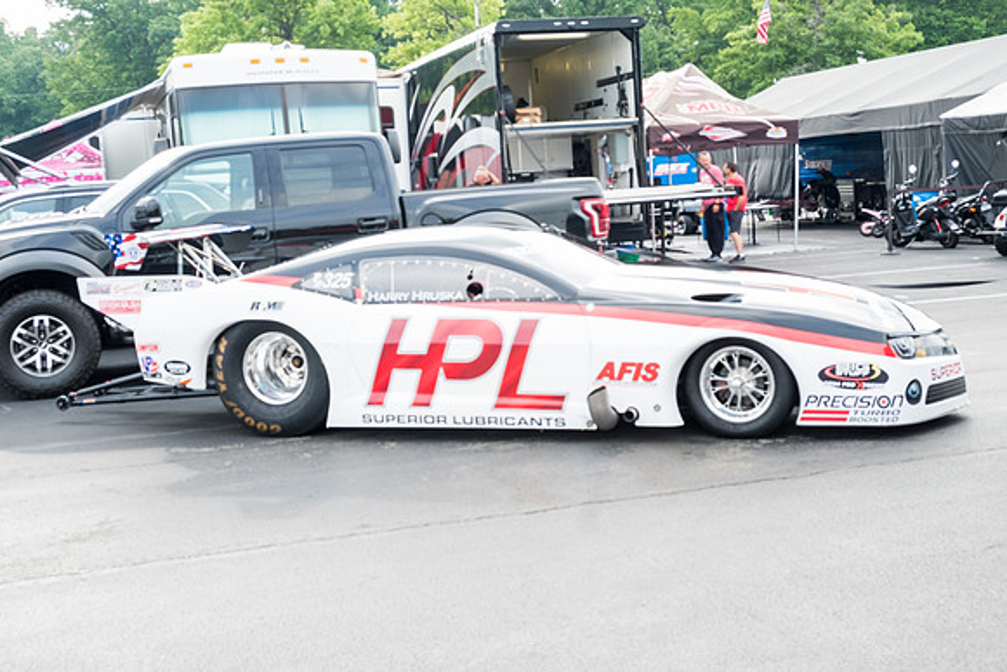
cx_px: 504
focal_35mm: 47
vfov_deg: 28.7
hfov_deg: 41.9
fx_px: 1315
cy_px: 336
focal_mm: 31.5
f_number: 9
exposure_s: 1/80
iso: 400
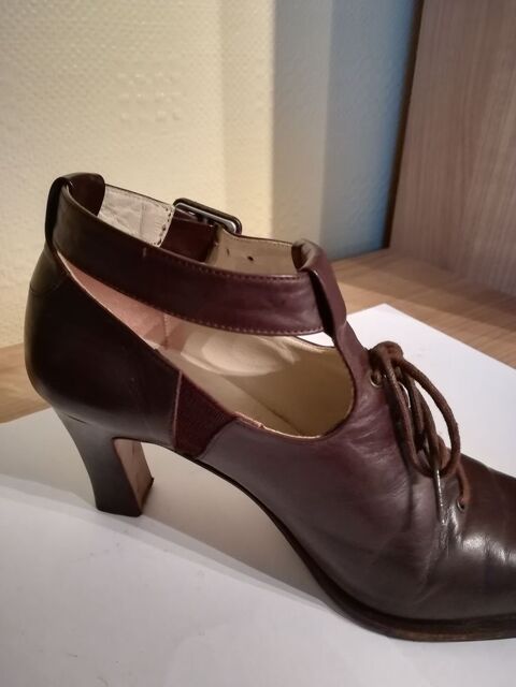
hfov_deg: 53.1
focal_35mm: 26
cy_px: 344
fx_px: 517
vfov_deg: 67.3
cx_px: 258
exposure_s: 1/20
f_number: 2.2
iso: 640
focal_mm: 3.83
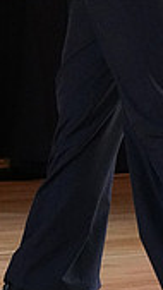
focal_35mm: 508
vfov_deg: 4.2
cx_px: -27
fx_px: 3905
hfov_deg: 2.4
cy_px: -70
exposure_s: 1/200
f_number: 5.6
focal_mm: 94
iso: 5000
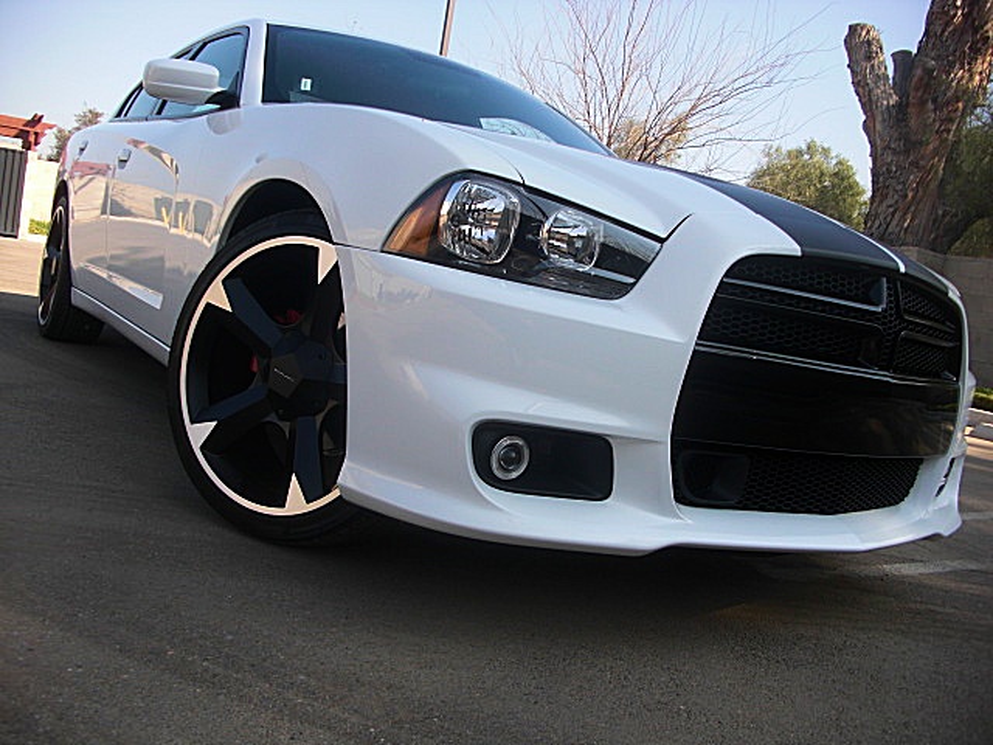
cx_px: 496
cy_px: 372
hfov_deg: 51.4
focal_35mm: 36
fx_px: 1033
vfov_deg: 39.7
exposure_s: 1/500
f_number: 2.8
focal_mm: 6.3
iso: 50
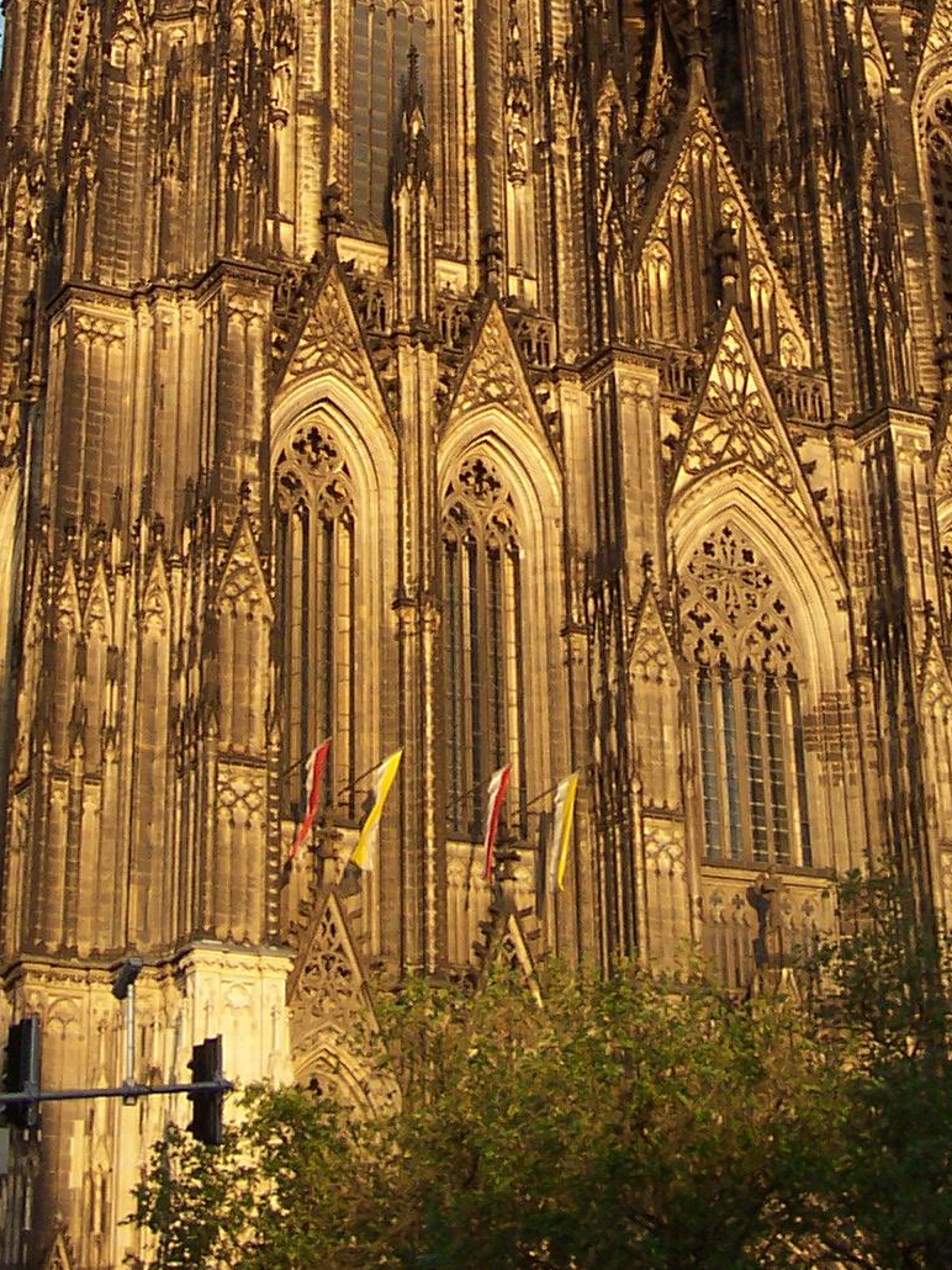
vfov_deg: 25.5
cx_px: 608
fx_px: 2678
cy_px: 32
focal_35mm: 73
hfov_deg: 20.1
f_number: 5.6
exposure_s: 1/125
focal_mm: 5.6
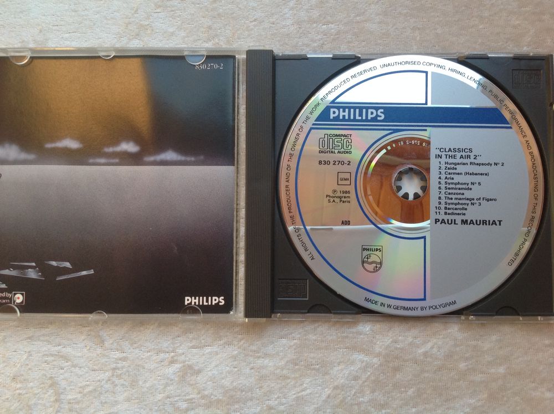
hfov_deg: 52.7
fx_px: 559
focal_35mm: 35
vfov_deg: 40.6
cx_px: 277
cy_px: 207
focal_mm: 4.28
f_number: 2.4
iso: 100
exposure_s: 1/120
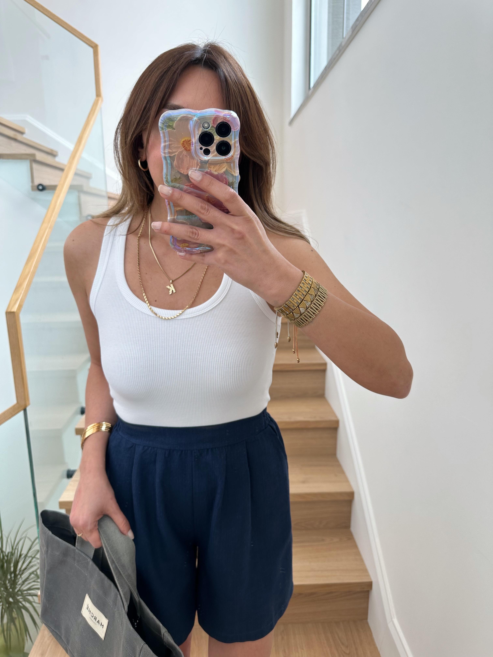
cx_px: 246
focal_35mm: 24
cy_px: 328
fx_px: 456
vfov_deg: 71.6
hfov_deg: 56.8
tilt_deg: -28.5
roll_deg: -1.0
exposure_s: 1/121
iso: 64
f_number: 1.78
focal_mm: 6.86
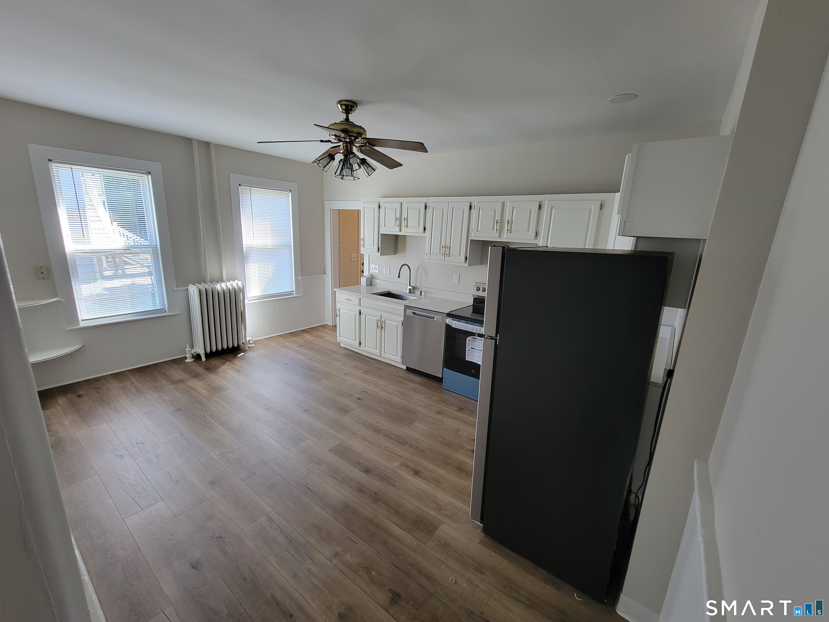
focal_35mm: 13
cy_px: 311
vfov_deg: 89.9
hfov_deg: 106.2
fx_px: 311
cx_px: 414
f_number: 2.2
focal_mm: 2.2
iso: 160
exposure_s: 1/60
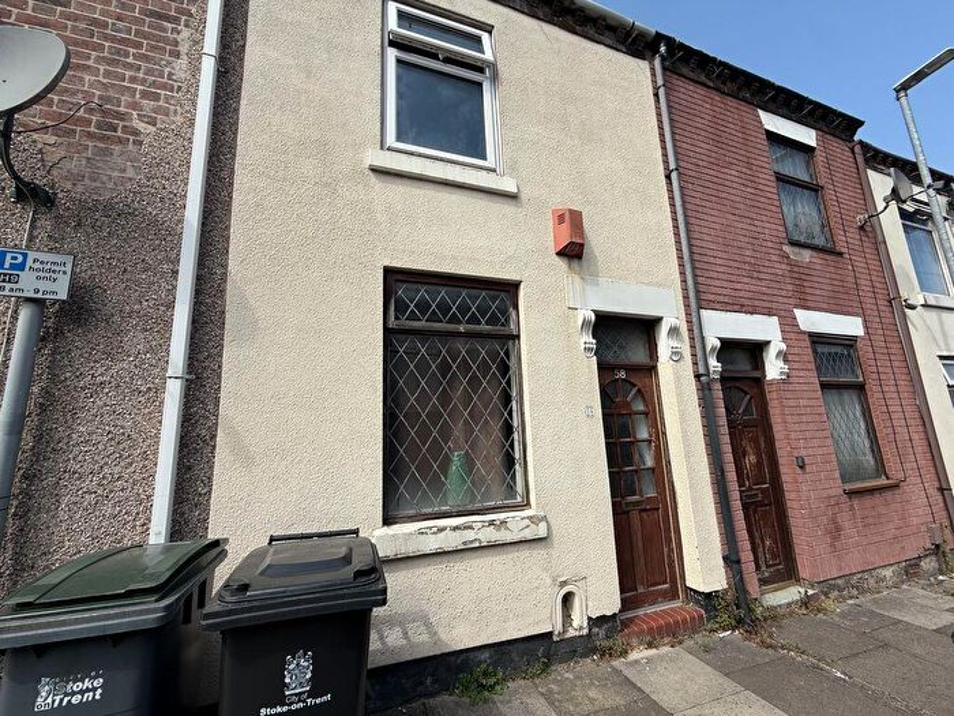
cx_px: 477
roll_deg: +0.8
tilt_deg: +12.4
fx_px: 386
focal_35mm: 14
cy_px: 358
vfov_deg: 85.7
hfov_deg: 102.1
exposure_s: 1/1848
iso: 50
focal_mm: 2.22
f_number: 2.2
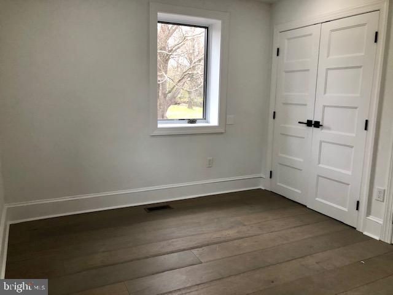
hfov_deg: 63.4
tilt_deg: -10.7
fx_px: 318
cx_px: 196
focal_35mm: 28
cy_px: 148
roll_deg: -1.2
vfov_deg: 49.7
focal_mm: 3.99
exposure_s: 1/30
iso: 40
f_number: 1.8
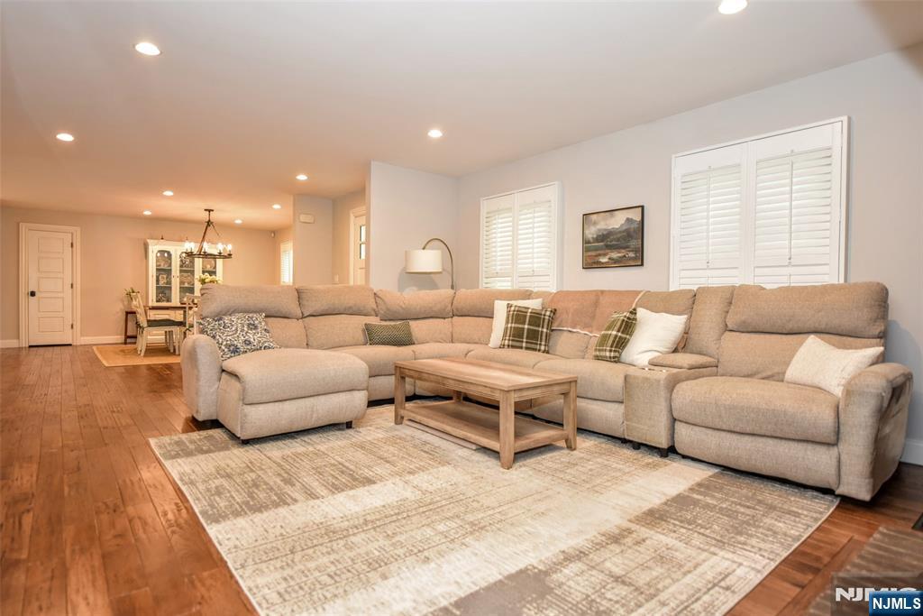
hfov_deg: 86.9
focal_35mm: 19
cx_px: 462
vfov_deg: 64.6
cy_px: 308
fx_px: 487
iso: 1000
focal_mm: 19
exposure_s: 1/60
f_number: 2.8
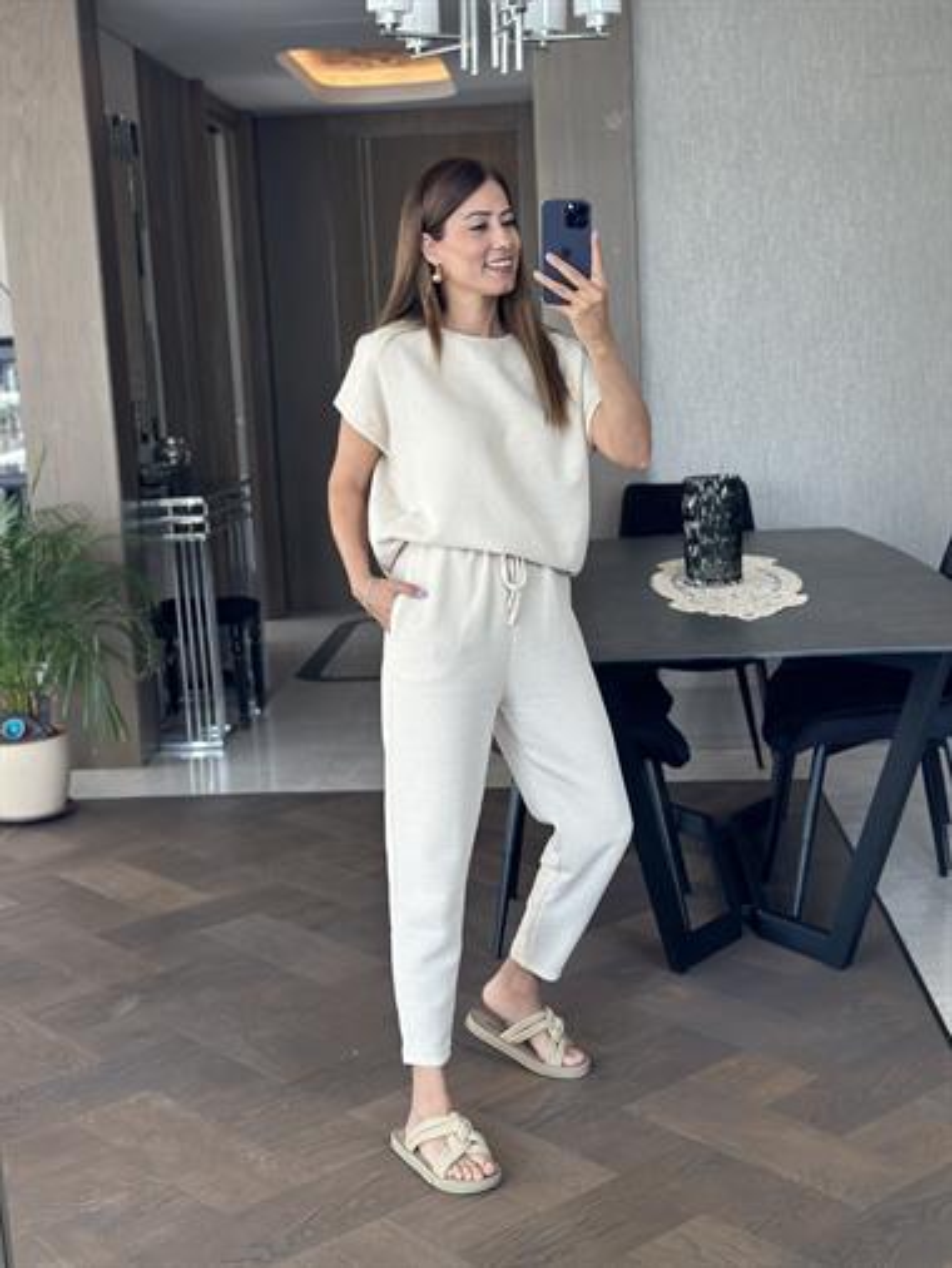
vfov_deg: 39.6
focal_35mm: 48
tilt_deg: -16.4
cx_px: 476
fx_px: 1759
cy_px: 634
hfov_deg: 30.3
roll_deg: +2.8
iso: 125
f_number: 1.78
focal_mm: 6.86
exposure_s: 1/106
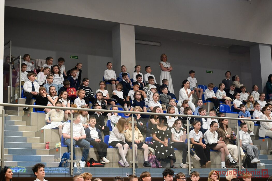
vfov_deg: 18.2
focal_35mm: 75
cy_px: 90
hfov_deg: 27.0
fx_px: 567
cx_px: 136
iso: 4000
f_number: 4
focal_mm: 75
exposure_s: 1/250
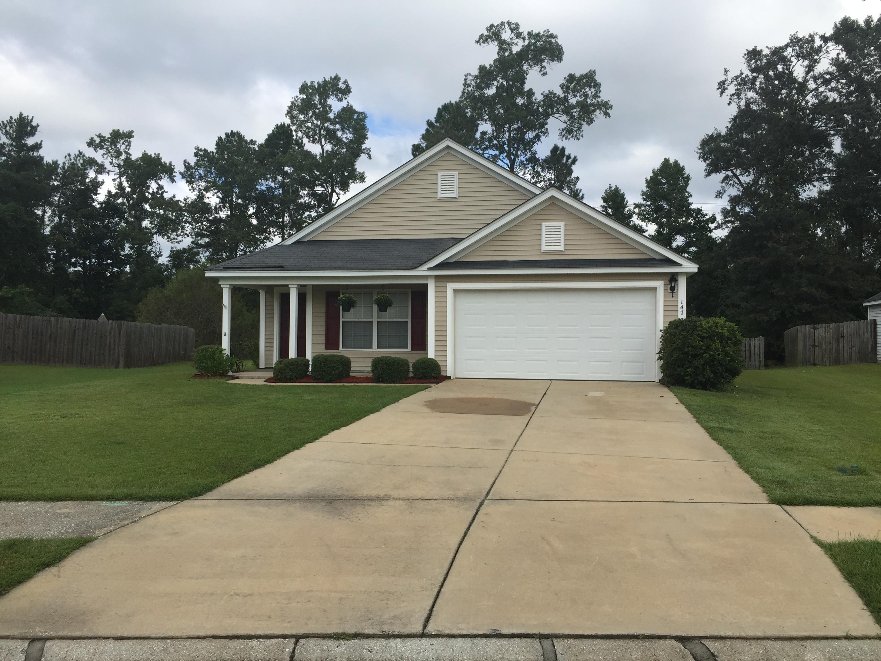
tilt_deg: +1.6
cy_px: 330
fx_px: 738
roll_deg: -1.9
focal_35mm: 29
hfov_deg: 61.7
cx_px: 440
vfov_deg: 48.2
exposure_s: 1/2083
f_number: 2.2
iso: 32
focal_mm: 4.15
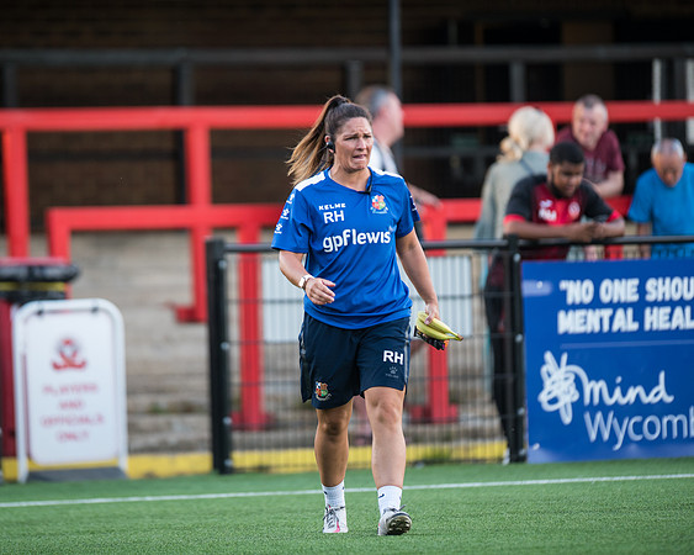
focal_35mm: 451
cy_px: 278
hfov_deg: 4.3
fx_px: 9250
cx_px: 322
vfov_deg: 3.4
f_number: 2.8
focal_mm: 400
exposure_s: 1/500
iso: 400
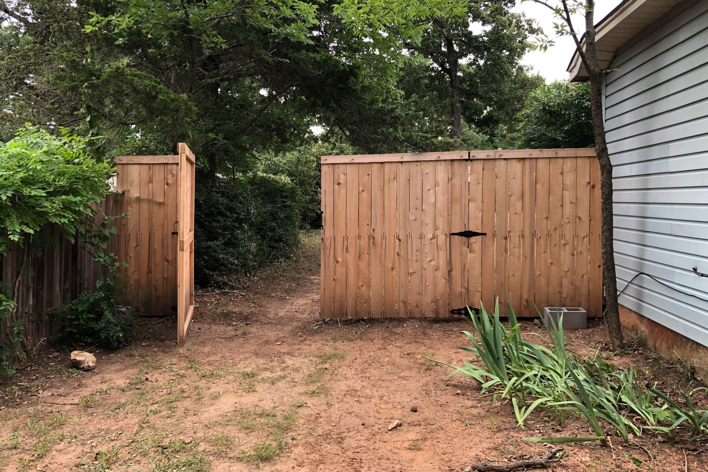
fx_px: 590
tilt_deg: -2.0
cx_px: 359
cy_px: 219
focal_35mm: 30
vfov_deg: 43.6
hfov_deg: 61.9
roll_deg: -0.7
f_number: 1.8
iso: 20
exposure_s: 1/120
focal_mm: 4
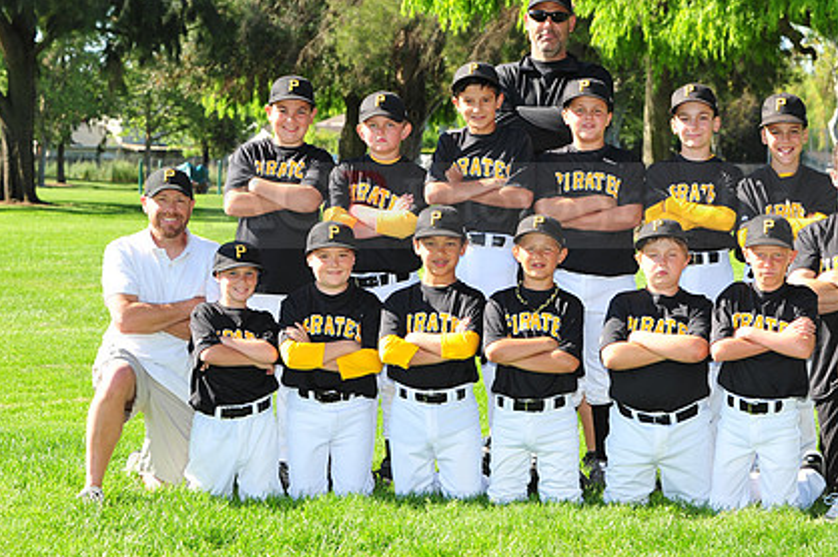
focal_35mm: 111
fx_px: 2582
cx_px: 541
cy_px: 188
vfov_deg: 12.3
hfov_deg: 18.4
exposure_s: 1/250
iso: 200
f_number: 7.1
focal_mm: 80
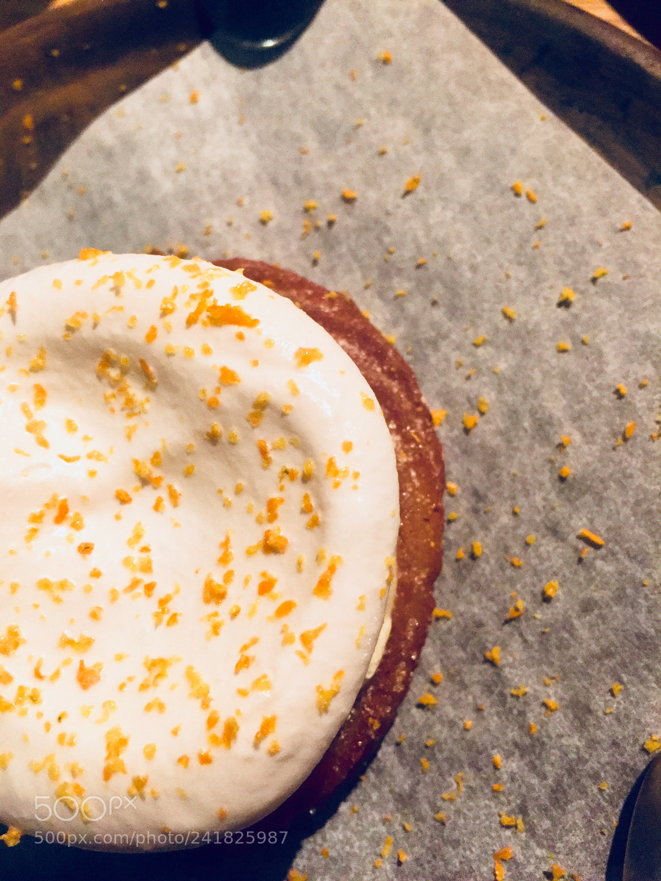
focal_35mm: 29
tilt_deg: -70.1
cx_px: 330
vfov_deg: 61.7
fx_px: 738
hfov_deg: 48.2
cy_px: 440
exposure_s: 1/25
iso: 250
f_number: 2.2
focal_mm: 4.15
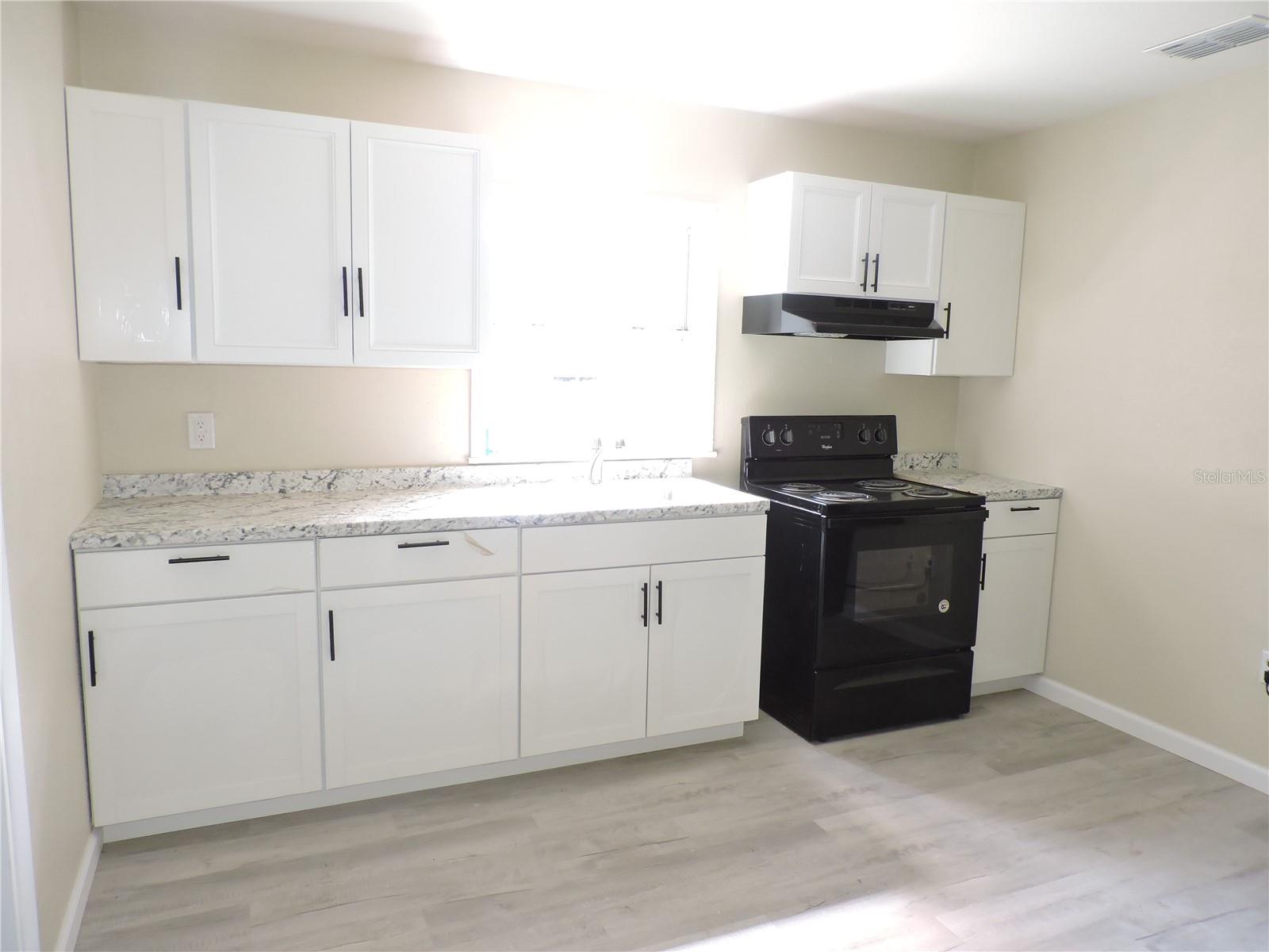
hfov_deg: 71.6
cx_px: 634
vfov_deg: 56.8
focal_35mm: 24
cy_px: 476
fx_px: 880
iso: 360
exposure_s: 1/40
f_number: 3
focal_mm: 4.3
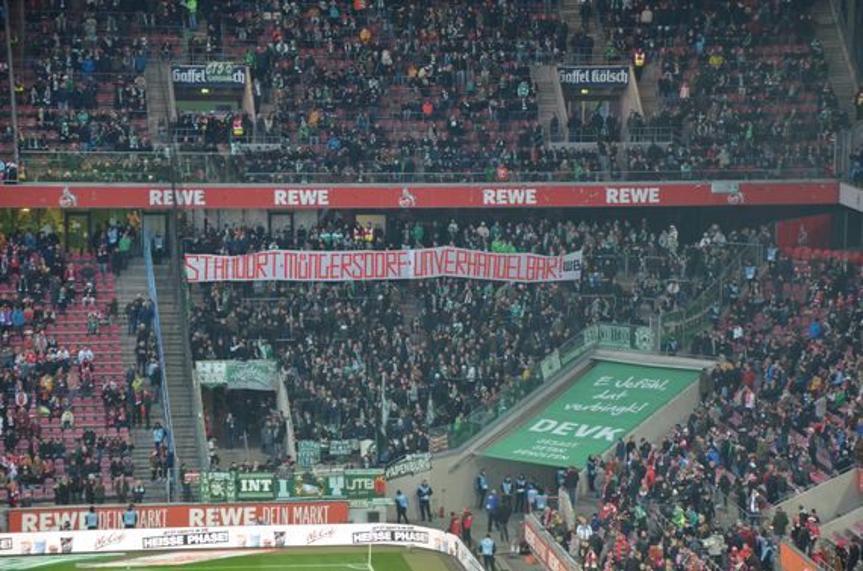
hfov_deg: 13.1
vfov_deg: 8.7
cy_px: 286
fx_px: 3766
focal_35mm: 158
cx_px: 432
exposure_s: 1/125
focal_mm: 105
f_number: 5.6
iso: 1600
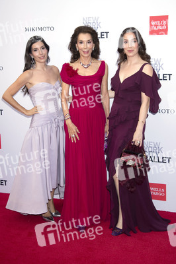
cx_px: 88
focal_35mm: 44
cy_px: 132
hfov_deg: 30.5
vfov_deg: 44.5
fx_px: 323
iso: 500
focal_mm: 44
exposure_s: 1/200
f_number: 5.6
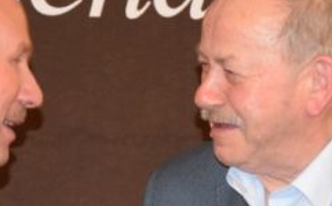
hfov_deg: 6.5
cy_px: 280
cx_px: 267
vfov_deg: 4.1
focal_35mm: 322
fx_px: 2910
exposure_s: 1/60
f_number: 5.3
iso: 3200
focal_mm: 66
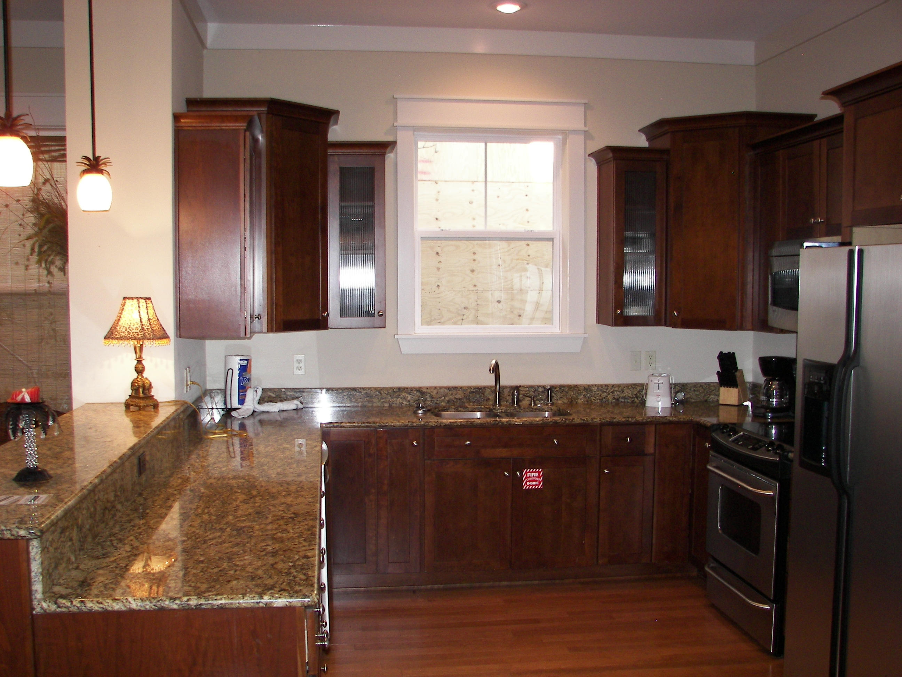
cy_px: 338
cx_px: 451
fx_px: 938
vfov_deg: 39.7
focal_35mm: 36
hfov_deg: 51.4
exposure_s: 1/30
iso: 100
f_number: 2.8
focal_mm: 6
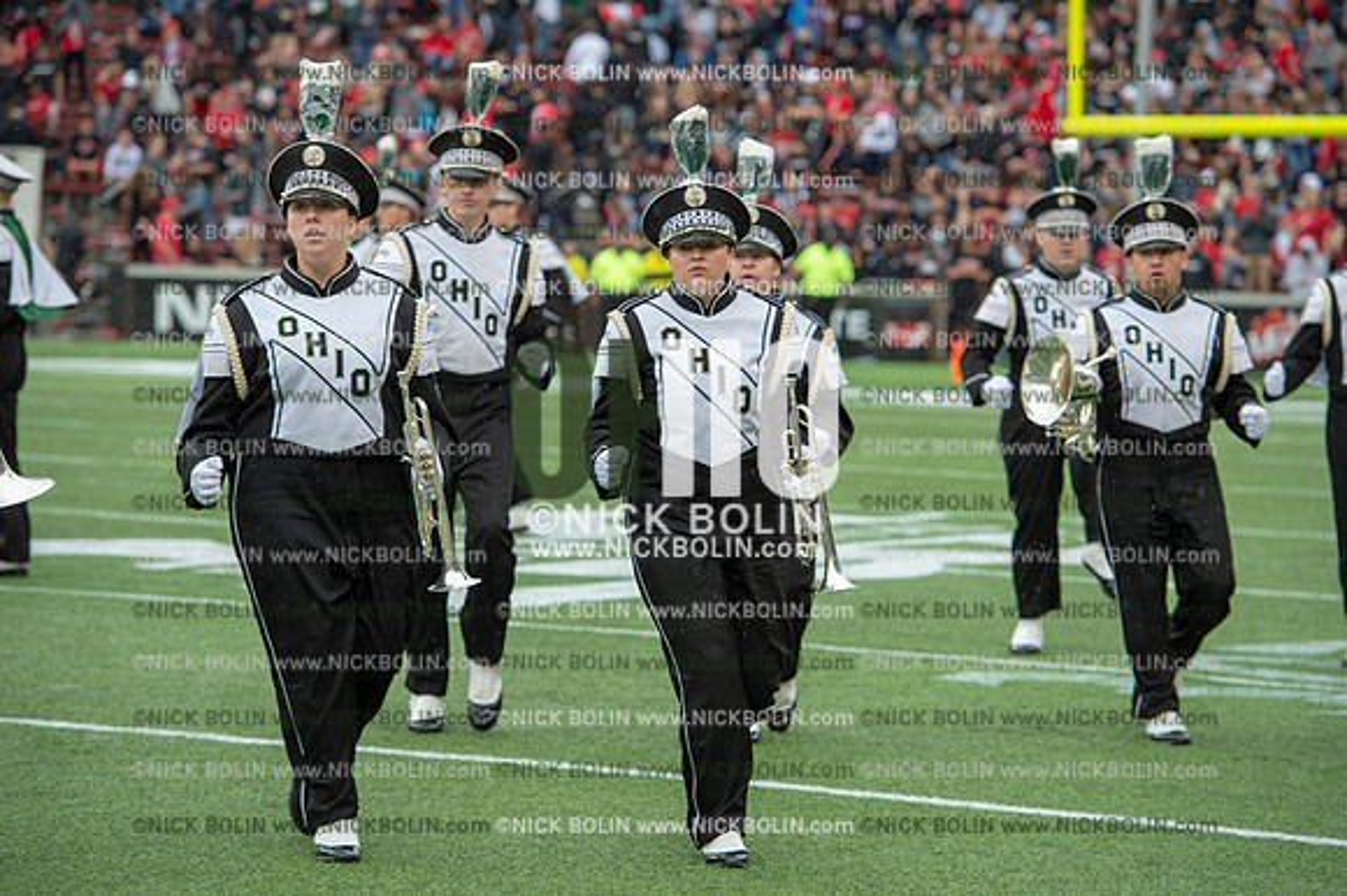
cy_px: 448
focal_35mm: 145
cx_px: 674
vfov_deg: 9.5
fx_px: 5422
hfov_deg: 14.2
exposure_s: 1/500
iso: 400
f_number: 4
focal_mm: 145
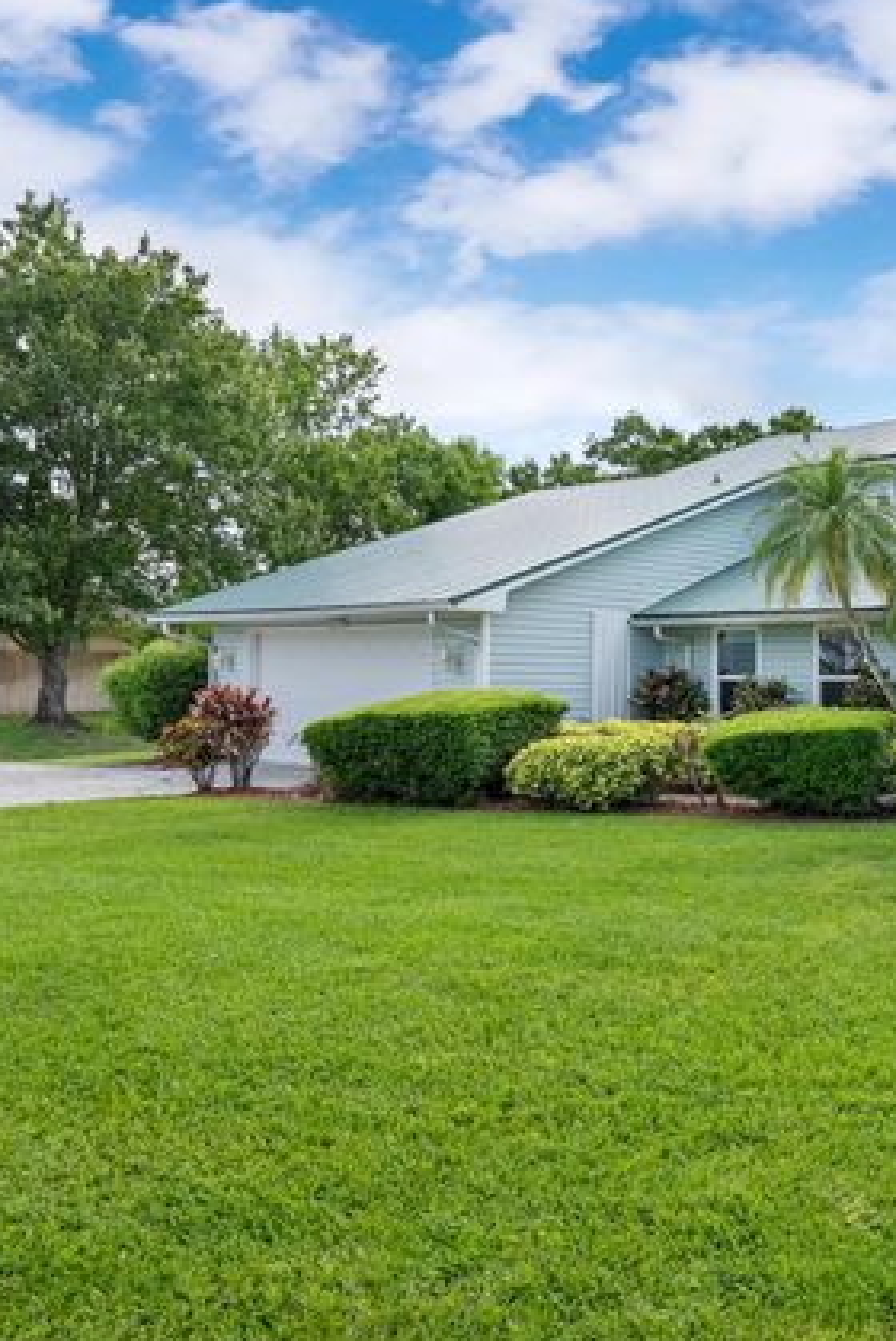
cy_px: 677
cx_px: 934
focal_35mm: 29
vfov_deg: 63.6
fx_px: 1081
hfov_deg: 38.8
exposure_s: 1/200
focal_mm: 19
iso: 640
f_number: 8
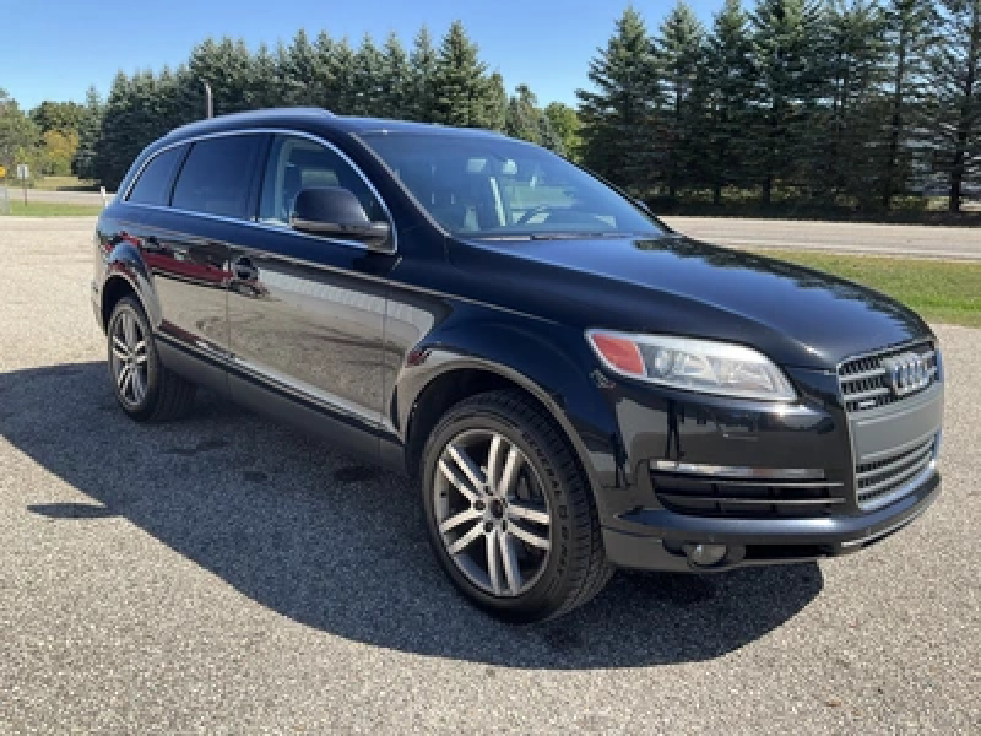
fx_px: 822
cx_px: 490
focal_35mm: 29
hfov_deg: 61.7
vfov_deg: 48.2
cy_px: 368
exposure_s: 1/739
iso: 25
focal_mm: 3
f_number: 1.8
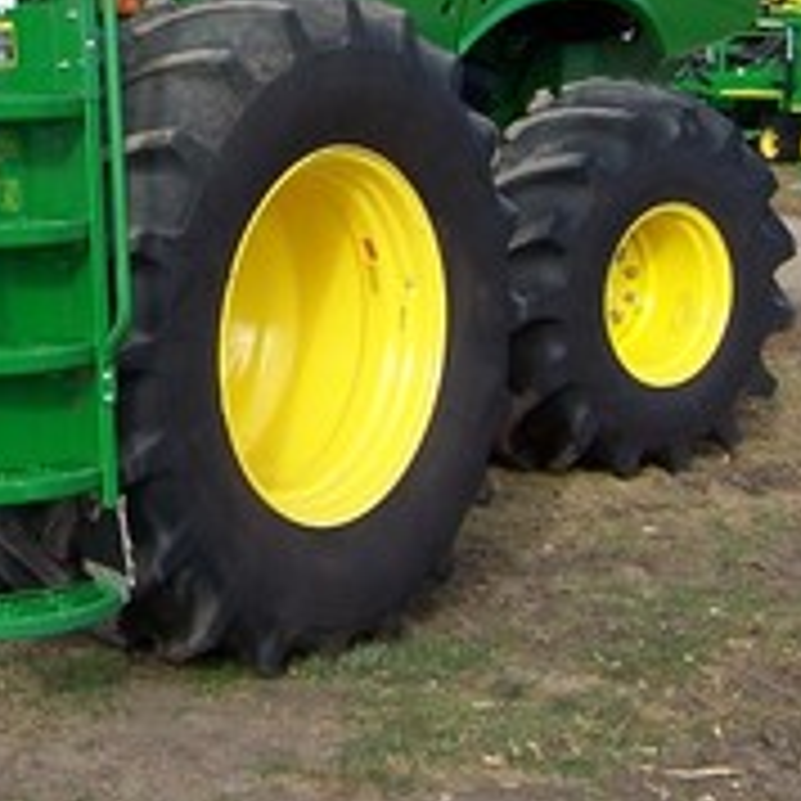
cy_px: -36
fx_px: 2330
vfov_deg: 18.9
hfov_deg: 18.6
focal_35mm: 89
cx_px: -117
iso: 80
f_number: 3.4
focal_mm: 5.5
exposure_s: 1/350
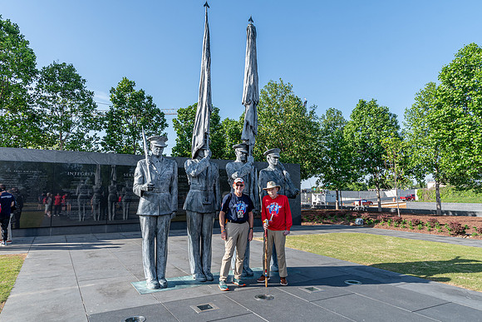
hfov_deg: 73.7
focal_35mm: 24
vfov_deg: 53.2
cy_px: 161
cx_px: 241
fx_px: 321
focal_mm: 16
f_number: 7.1
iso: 100
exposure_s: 1/125
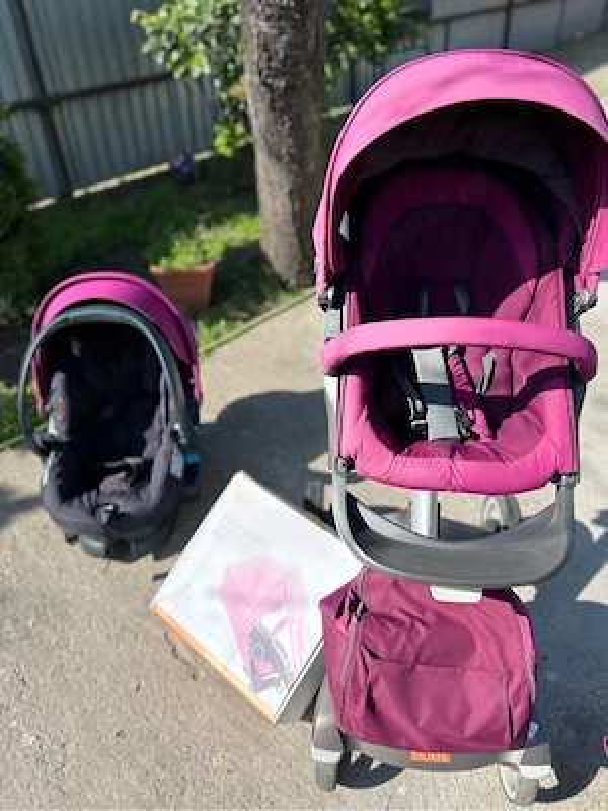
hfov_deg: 53.1
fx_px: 609
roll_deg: +1.5
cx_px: 304
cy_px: 406
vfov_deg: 67.3
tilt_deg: -38.3
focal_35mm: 26
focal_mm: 5.7
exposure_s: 1/2404
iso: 50
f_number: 1.5
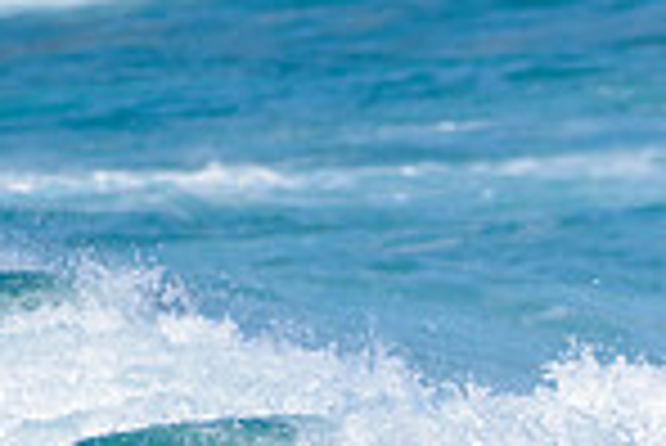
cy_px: 567
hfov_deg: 0.9
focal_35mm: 2394
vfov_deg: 0.6
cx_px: 1032
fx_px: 44332
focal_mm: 500
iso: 160
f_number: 5.6
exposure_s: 1/2000
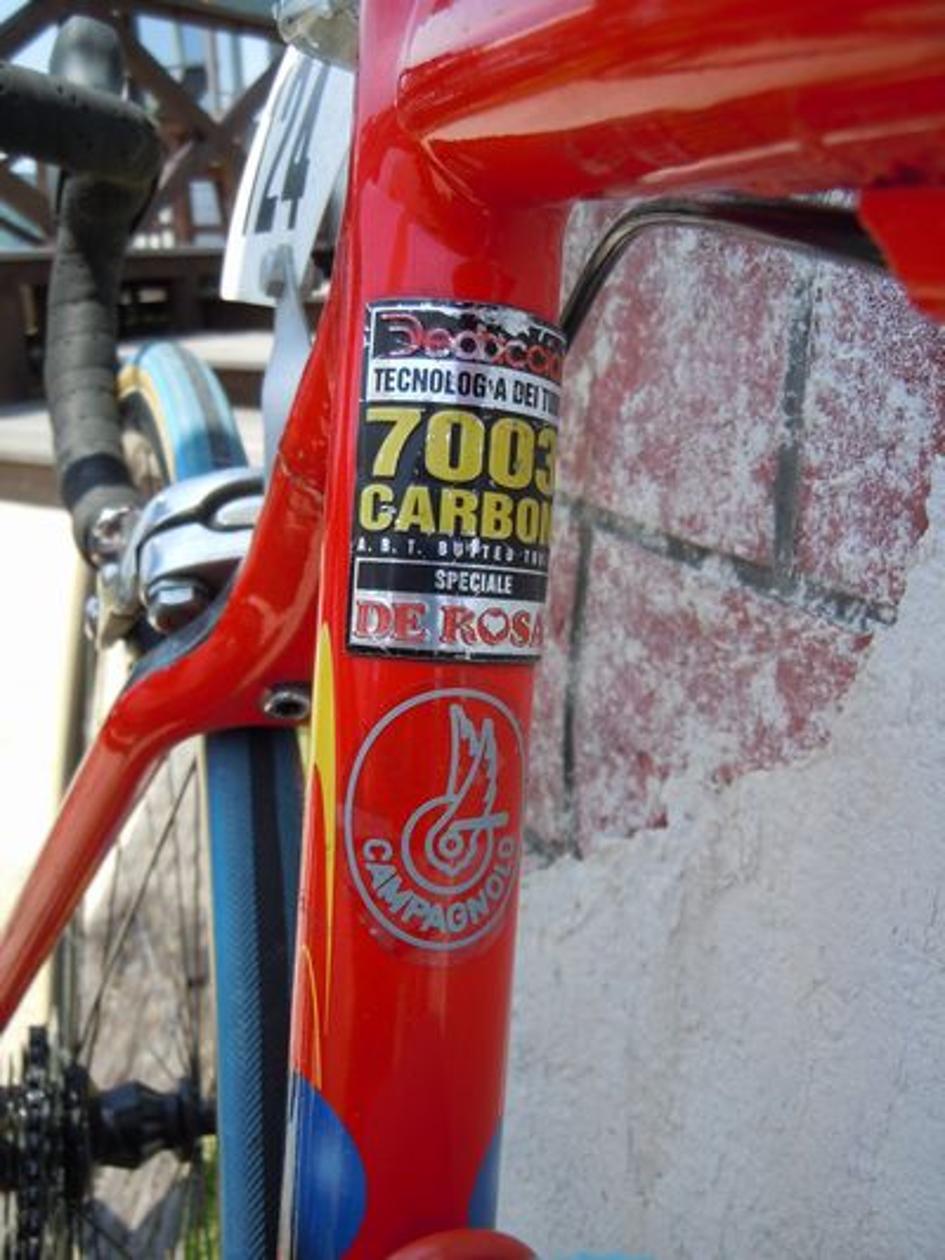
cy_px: 630
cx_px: 472
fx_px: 1201
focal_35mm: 33
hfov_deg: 43.0
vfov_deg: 55.3
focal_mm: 5.9
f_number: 4
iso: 100
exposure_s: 1/320
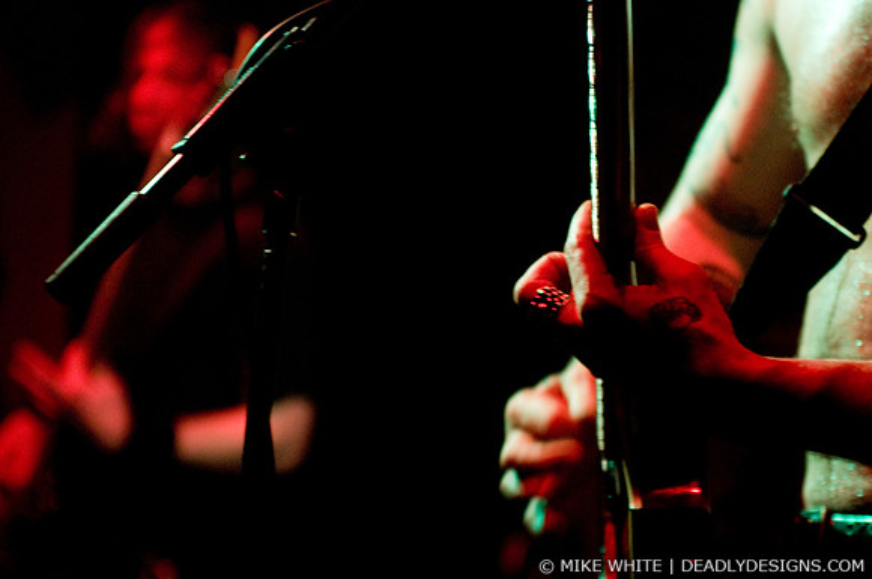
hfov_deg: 19.5
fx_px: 2540
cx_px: 436
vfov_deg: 13.0
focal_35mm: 105
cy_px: 290
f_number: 2.8
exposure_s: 1/80
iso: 1250
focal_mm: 70
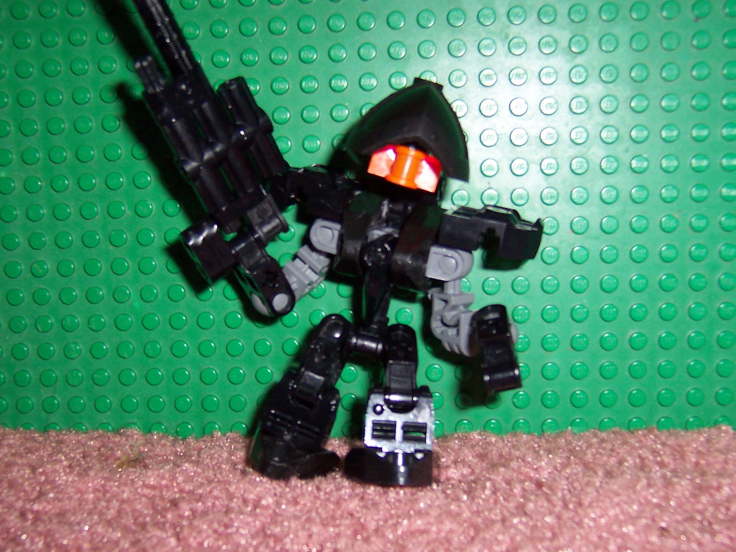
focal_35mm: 42
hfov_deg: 44.8
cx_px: 364
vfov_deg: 34.3
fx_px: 893
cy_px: 284
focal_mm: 5.6
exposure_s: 1/60
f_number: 2.8
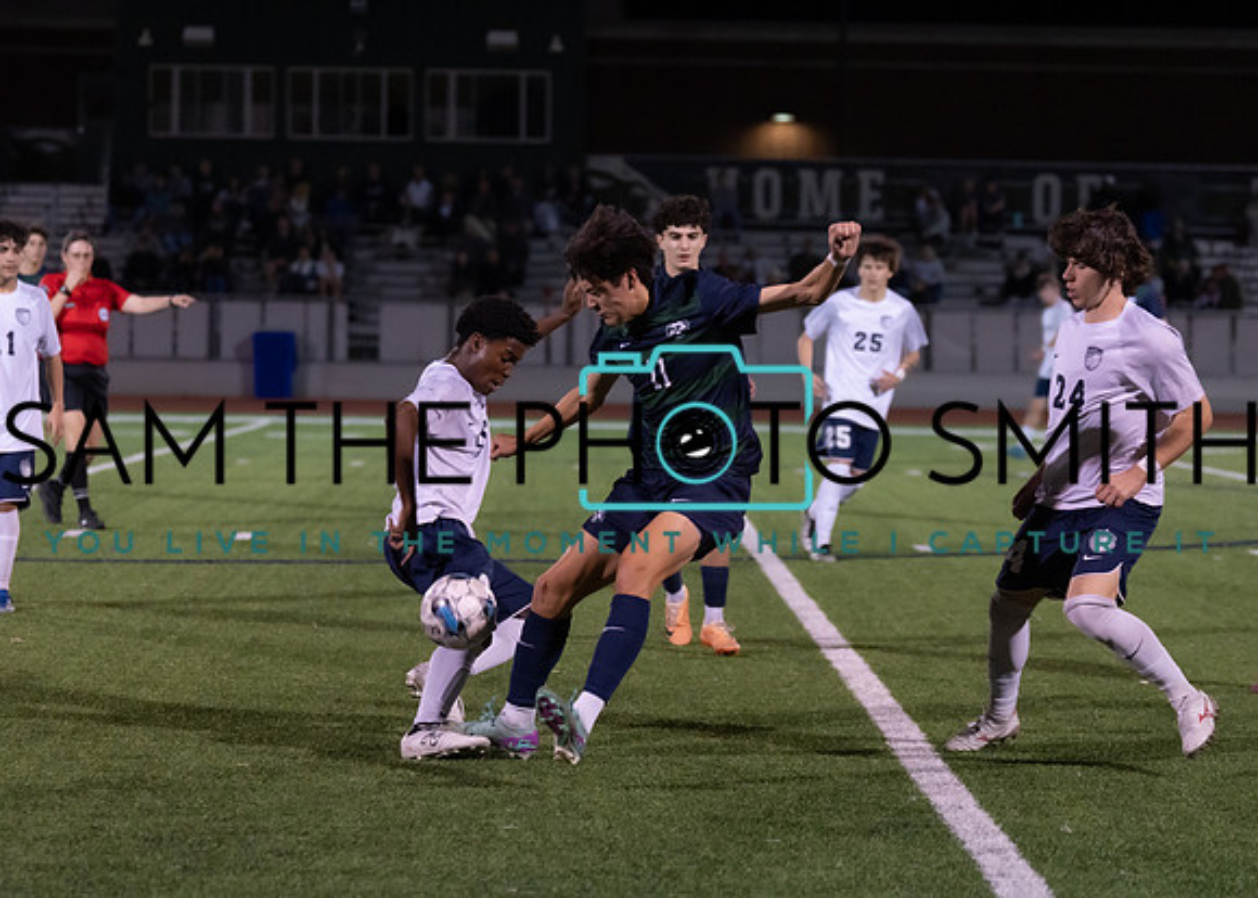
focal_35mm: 125
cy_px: 488
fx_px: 4454
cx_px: 609
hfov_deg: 16.1
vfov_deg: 11.5
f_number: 2.8
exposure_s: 1/1000
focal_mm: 87
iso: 2000
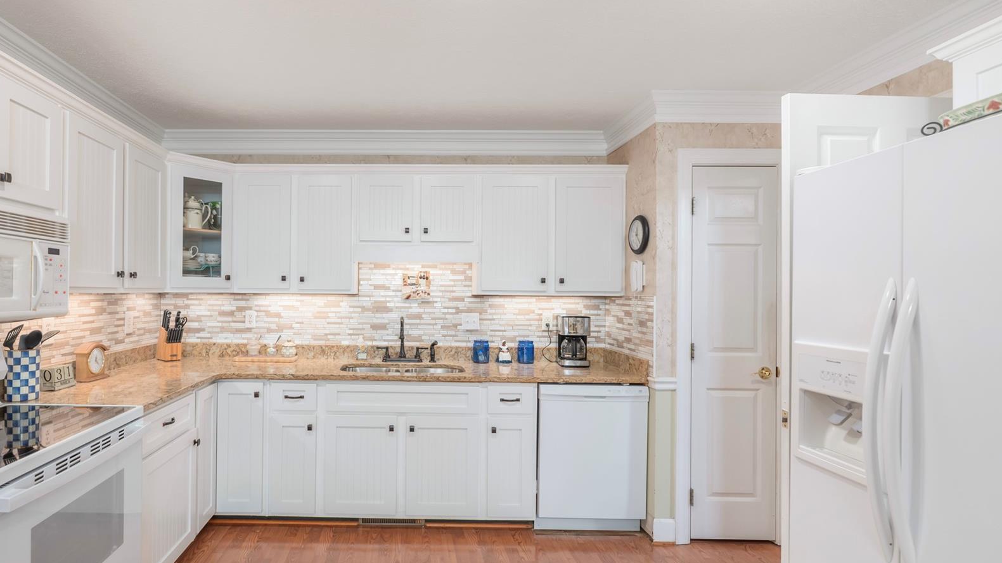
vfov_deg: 58.3
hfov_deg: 88.4
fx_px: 505
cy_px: 288
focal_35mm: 19
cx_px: 401
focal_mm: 14
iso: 320
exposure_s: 1/160
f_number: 8
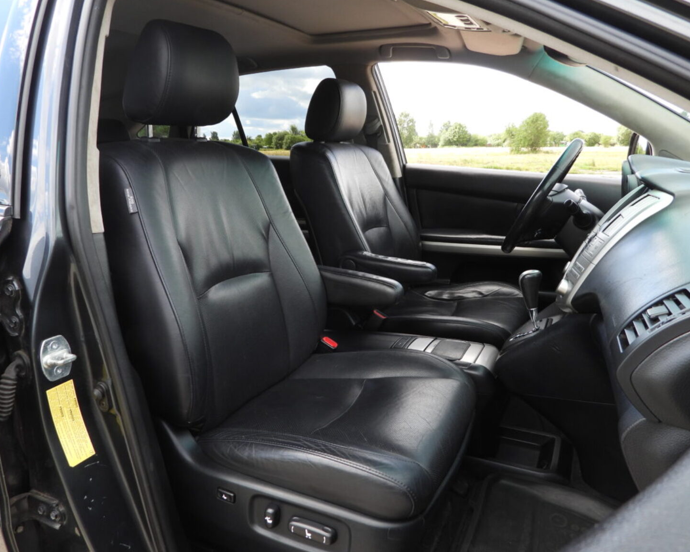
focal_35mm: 26
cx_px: 334
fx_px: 531
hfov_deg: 66.0
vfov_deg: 54.9
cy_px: 277
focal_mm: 4.3
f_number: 2.8
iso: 100
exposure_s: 1/200
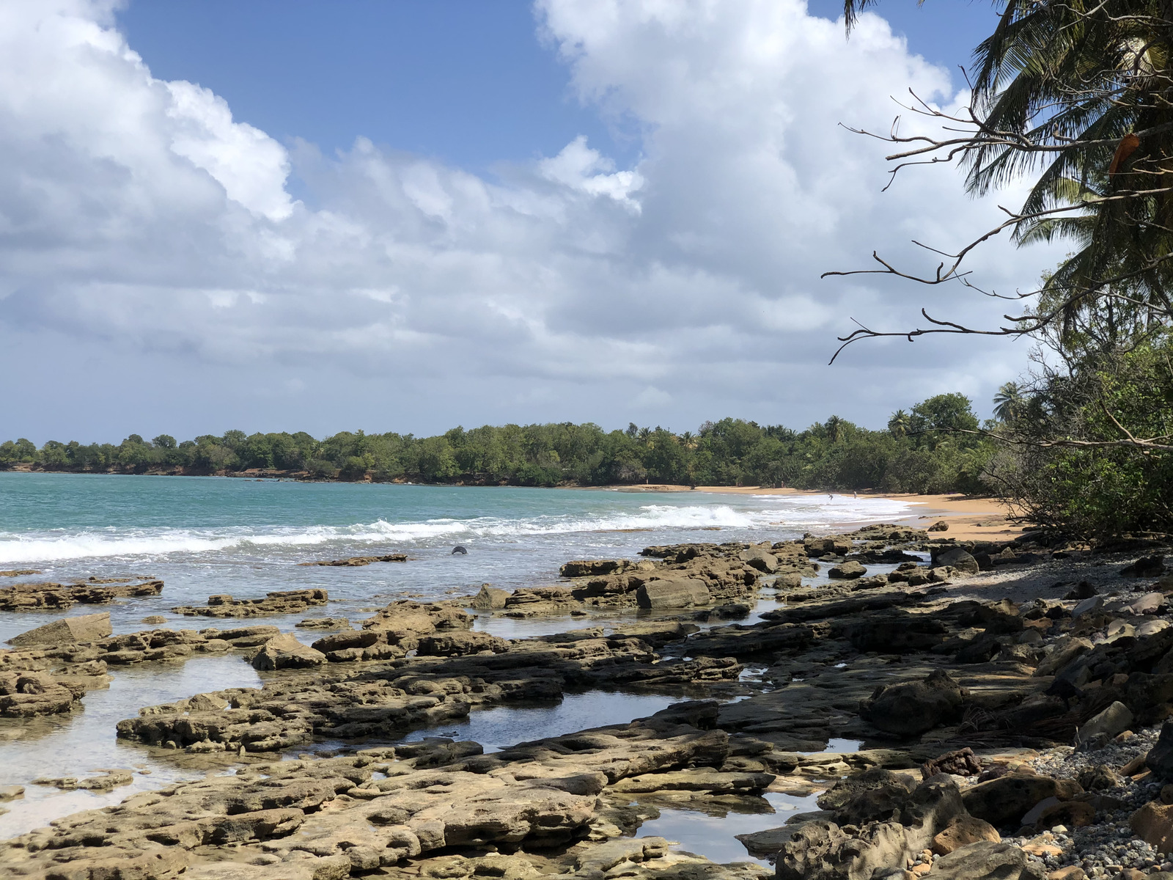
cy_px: 440
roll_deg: -0.7
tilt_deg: +1.8
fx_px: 1762
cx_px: 586
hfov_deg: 36.8
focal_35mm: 52
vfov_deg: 28.0
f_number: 2.4
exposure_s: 1/1779
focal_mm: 6
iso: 16
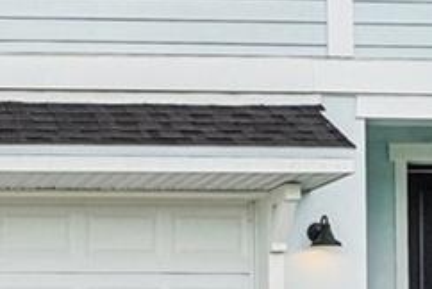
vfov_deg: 13.5
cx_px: -173
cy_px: 348
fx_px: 1189
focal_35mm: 99
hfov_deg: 18.7
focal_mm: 10
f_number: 8
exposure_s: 1/90
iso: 100
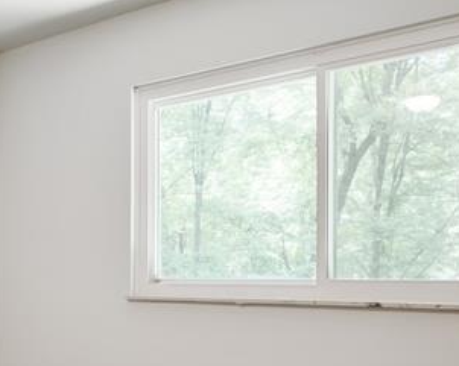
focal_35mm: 51
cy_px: 274
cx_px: 17
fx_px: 692
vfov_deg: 29.2
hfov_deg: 34.0
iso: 320
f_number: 8
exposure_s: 1/2.5
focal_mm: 16
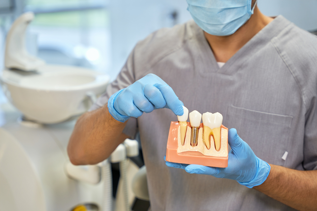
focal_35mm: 70
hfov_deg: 28.8
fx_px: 616
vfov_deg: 19.5
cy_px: 106
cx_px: 158
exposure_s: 1/250
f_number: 3.2
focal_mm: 70
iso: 320
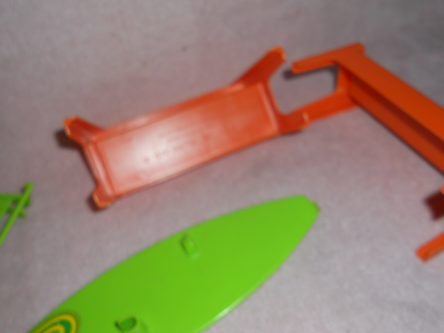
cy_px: 166
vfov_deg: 44.2
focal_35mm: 32
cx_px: 222
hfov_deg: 56.8
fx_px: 410
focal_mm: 5.8
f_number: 8.8
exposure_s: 1/25
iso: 80
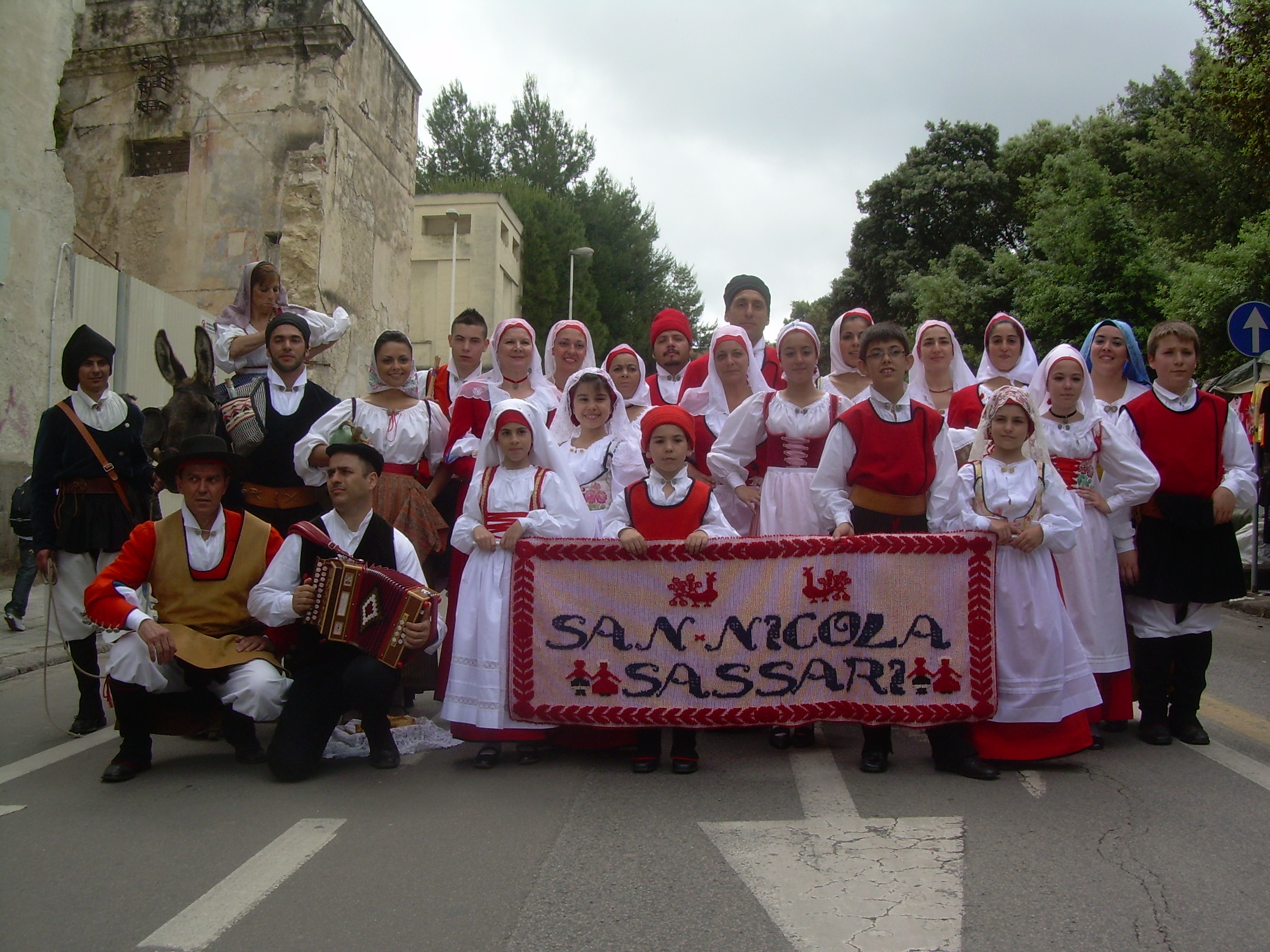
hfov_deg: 49.0
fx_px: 1394
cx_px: 635
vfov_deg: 37.7
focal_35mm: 38
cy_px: 476
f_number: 4.6
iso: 50
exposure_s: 1/324
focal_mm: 6.3
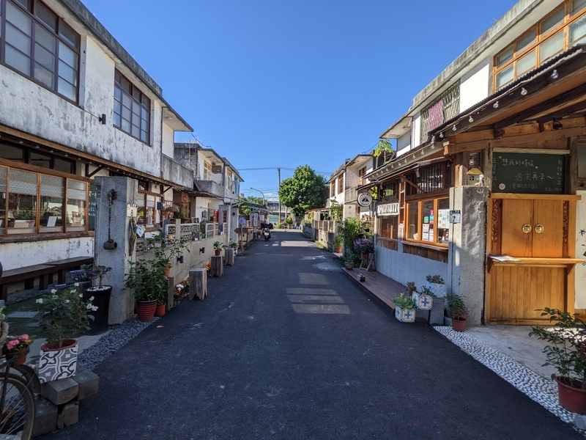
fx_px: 271
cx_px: 293
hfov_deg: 94.5
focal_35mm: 16
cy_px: 220
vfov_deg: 78.1
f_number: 2.2
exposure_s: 1/1255
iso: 34
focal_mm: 2.22
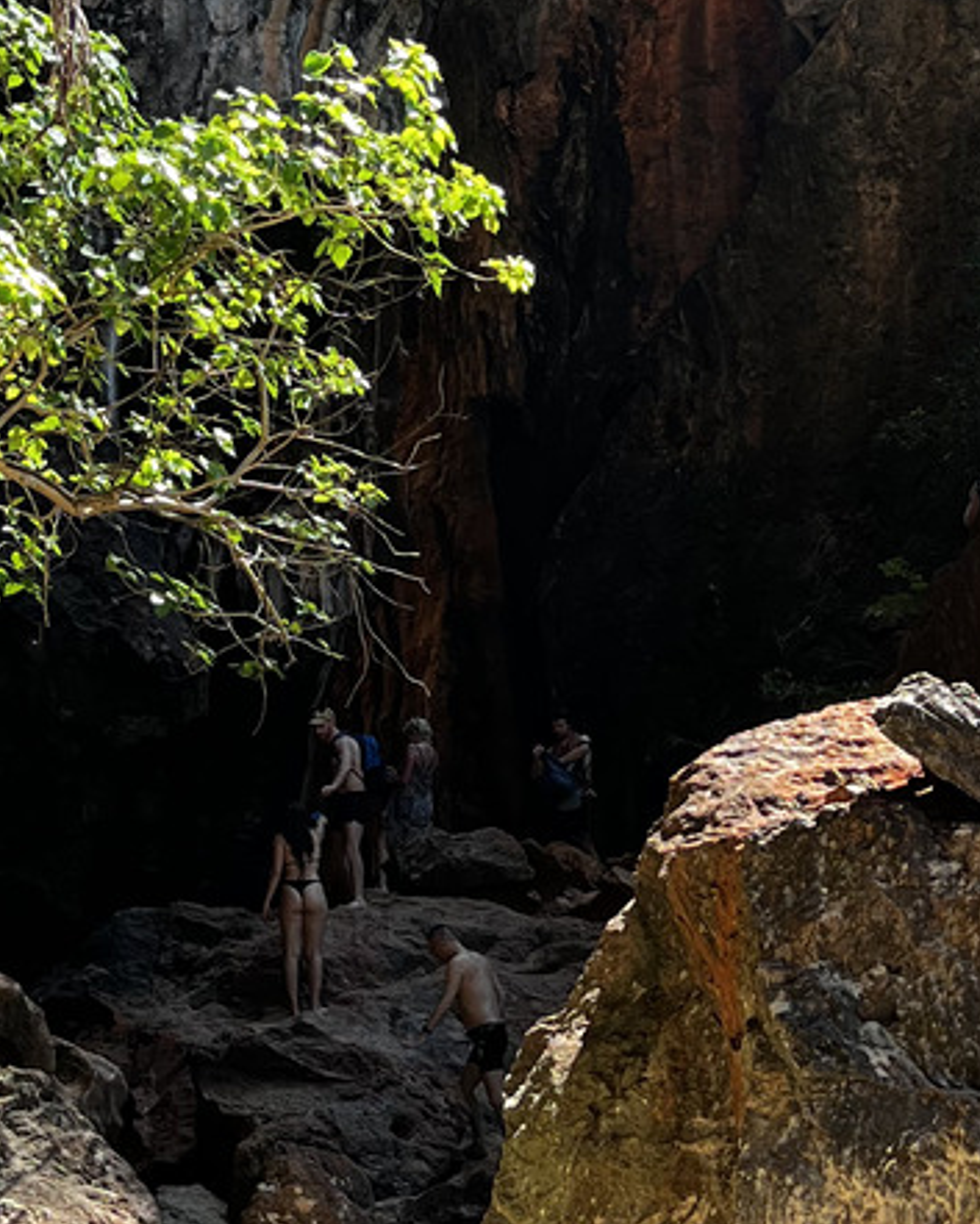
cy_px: 294
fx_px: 3334
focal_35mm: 92
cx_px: 330
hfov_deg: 16.7
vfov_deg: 20.6
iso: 40
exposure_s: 1/262
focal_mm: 5.7
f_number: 1.5
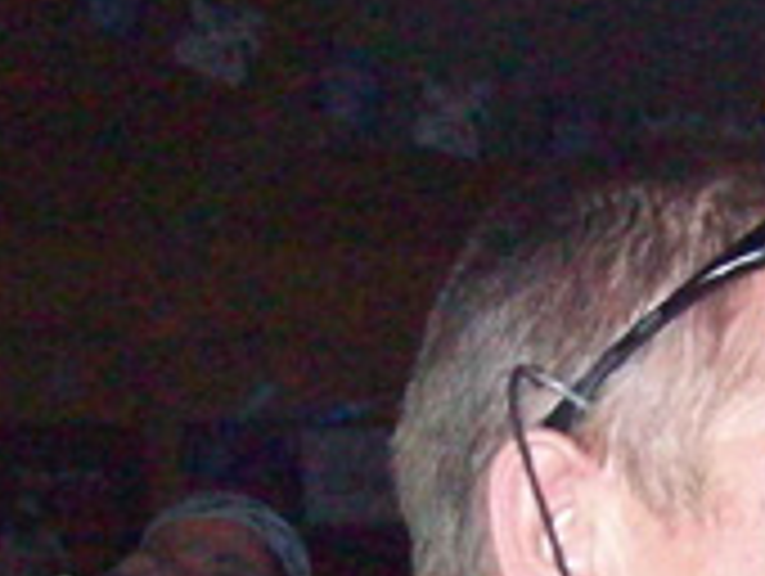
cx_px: 950
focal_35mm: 127
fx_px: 2811
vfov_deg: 11.1
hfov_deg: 14.9
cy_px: 927
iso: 800
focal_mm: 6
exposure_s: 1/128
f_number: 2.7
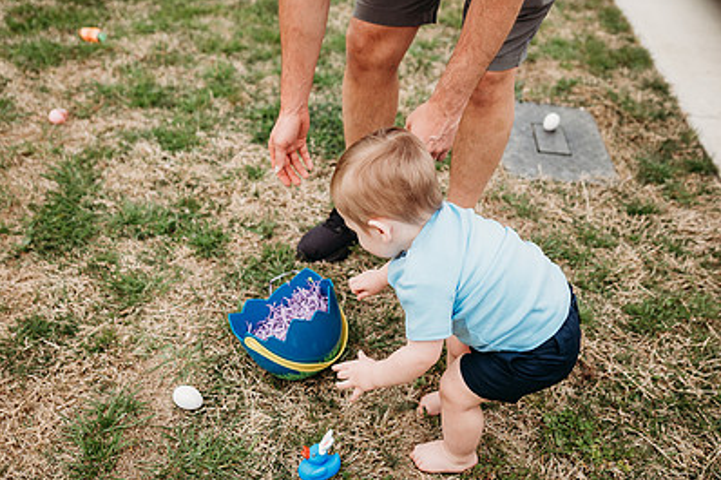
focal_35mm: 35
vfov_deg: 37.8
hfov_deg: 54.5
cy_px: 254
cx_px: 362
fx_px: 701
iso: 100
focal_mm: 24
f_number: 2.2
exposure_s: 1/1000
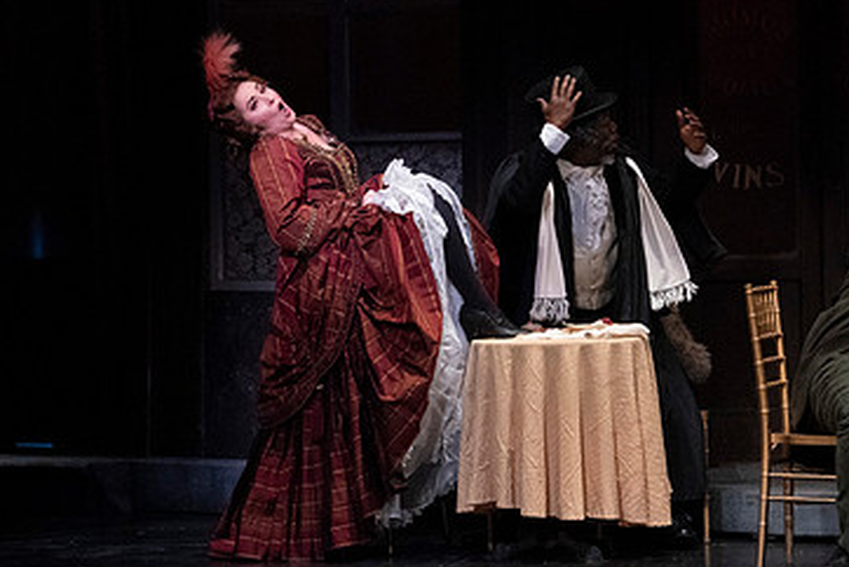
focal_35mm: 320
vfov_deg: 4.3
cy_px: 231
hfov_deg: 6.4
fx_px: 7552
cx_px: 488
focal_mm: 200
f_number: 14
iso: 16000
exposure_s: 1/400
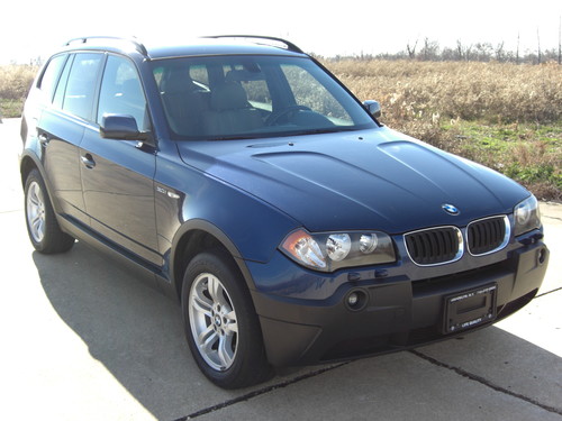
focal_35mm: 46
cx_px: 281
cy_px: 210
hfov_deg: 41.2
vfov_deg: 31.5
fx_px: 747
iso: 80
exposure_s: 1/320
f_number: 3.1
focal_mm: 9.5
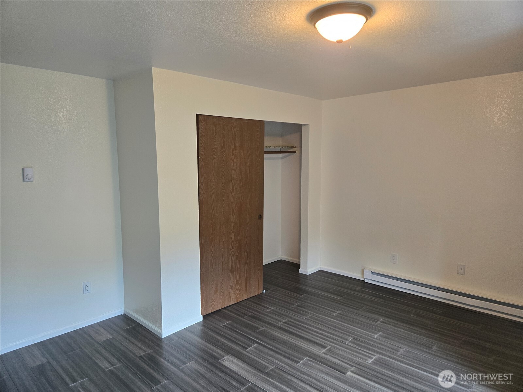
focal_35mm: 23
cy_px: 196
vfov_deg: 58.9
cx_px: 262
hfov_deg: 73.9
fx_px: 347
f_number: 1.8
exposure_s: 1/120
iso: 250
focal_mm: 5.4
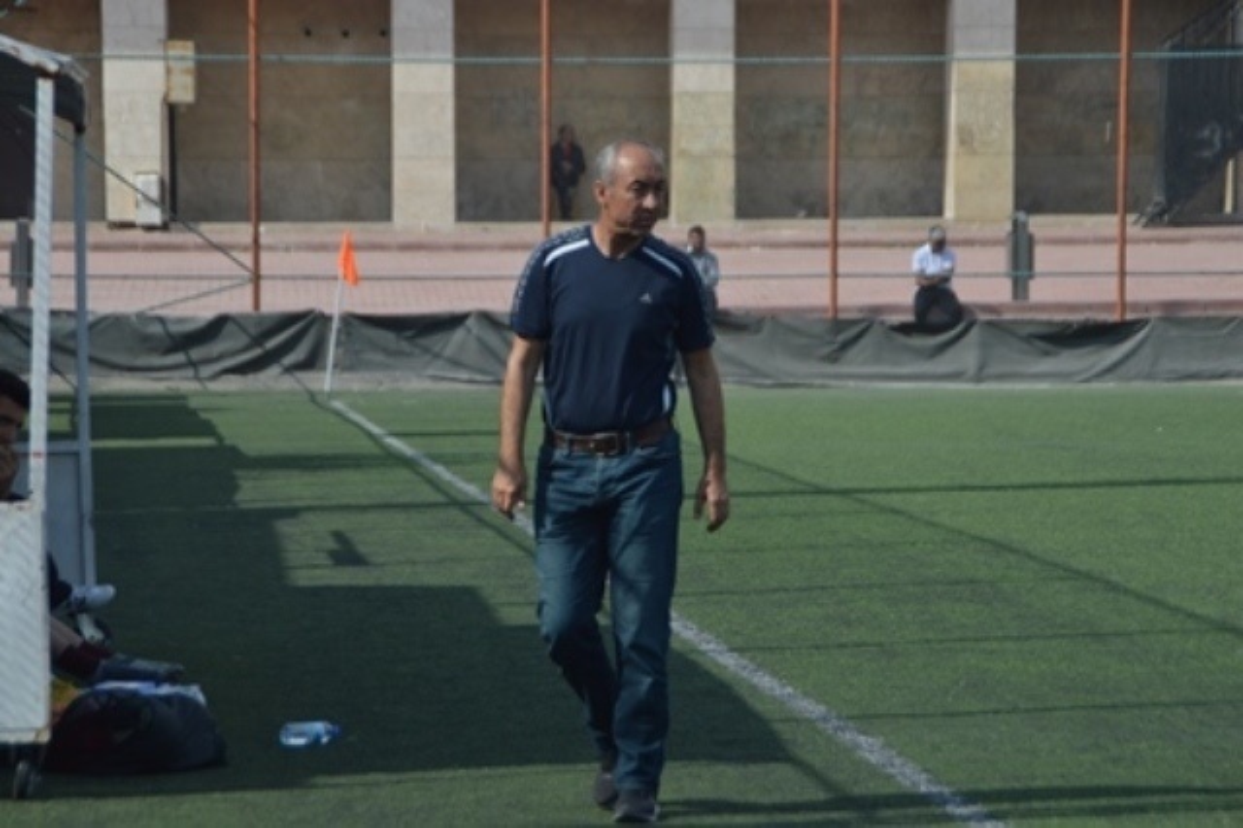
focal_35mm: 150
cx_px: 622
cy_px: 414
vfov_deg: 9.1
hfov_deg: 13.7
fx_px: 5176
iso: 200
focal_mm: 100
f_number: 5.6
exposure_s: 1/1000
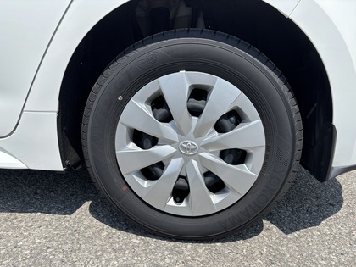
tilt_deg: -14.9
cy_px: 134
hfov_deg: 67.3
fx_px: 267
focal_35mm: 26
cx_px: 178
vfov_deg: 53.1
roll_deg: -2.9
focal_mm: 5.96
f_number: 1.6
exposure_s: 1/3311
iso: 50
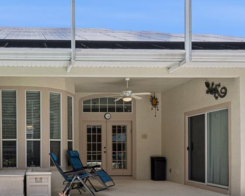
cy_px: 147
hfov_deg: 46.1
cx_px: 43
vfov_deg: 39.0
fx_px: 268
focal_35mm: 37
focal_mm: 14
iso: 200
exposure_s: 1/250
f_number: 9
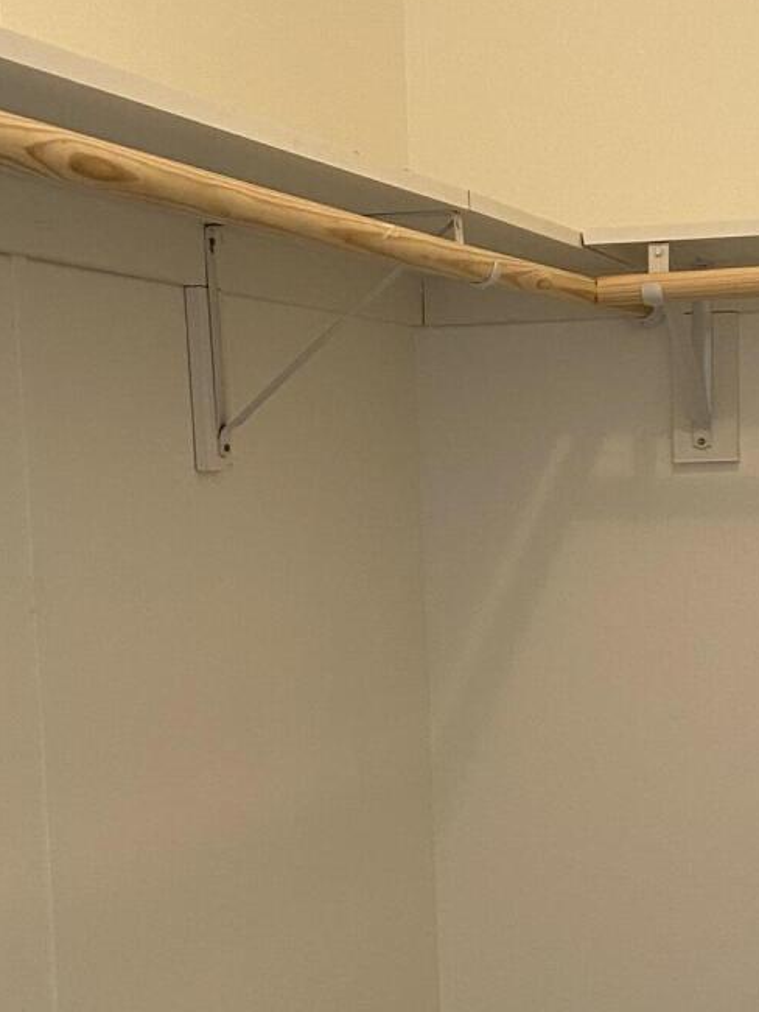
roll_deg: +1.1
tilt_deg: -7.0
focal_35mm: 80
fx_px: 2337
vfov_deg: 24.1
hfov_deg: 18.4
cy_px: 763
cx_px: 541
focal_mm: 4.25
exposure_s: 1/60
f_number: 1.8
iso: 80
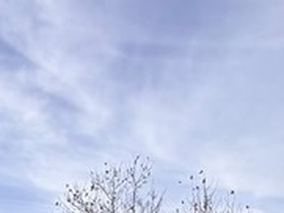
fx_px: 649
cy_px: 439
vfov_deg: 14.9
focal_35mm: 79
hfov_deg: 24.7
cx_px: 133
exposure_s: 1/1346
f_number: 2.2
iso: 50
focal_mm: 2.22
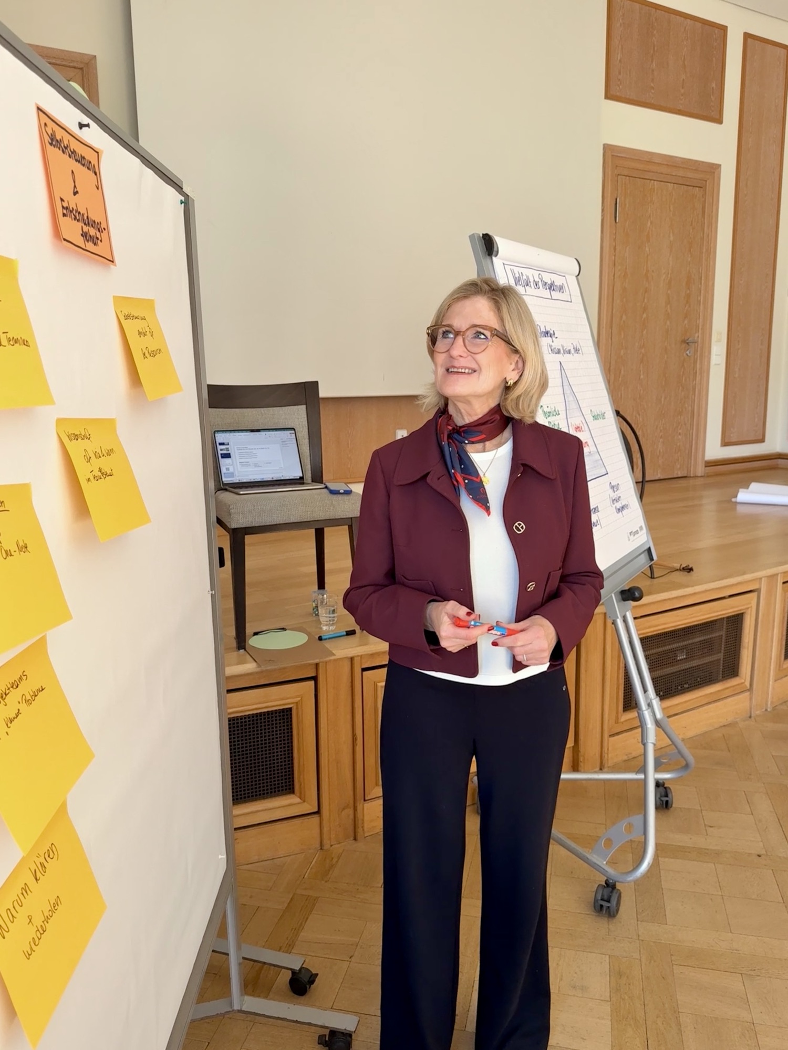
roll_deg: +1.2
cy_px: 525
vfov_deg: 71.6
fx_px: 728
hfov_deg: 56.8
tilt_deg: -9.1
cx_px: 394
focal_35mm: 24
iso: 125
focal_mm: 6.76
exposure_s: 1/121
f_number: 1.78
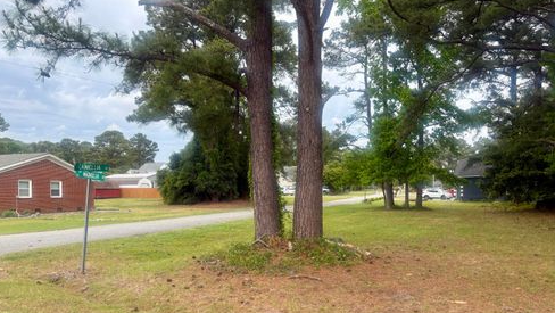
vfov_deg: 40.0
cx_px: 276
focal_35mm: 29
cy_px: 192
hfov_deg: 66.0
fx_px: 427
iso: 50
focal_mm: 5.96
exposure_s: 1/1175
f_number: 1.6
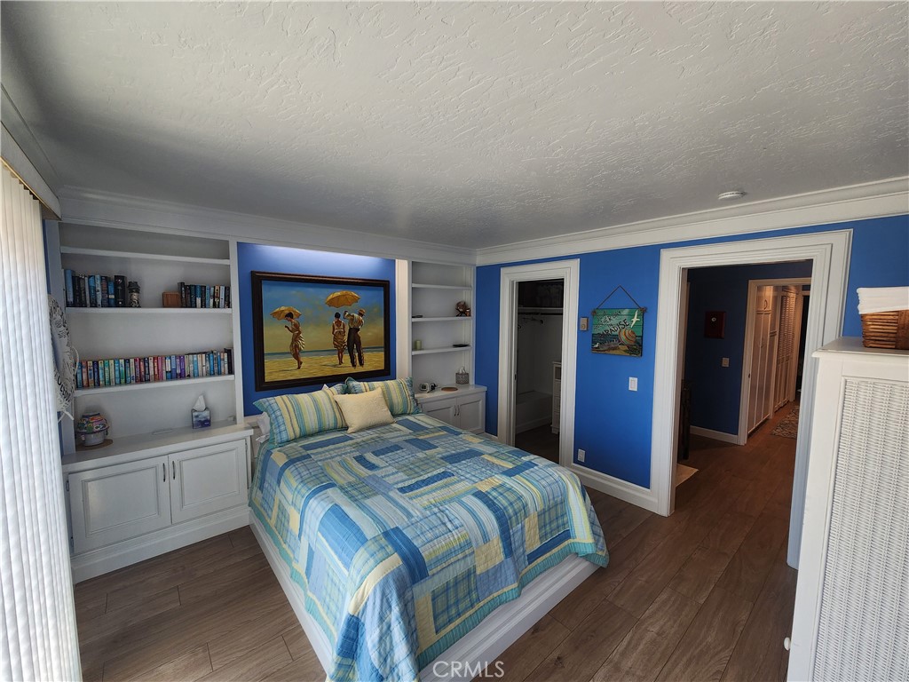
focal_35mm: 13
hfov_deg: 106.2
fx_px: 341
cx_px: 454
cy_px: 341
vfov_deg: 89.9
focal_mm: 2.2
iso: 80
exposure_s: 1/120
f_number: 2.2
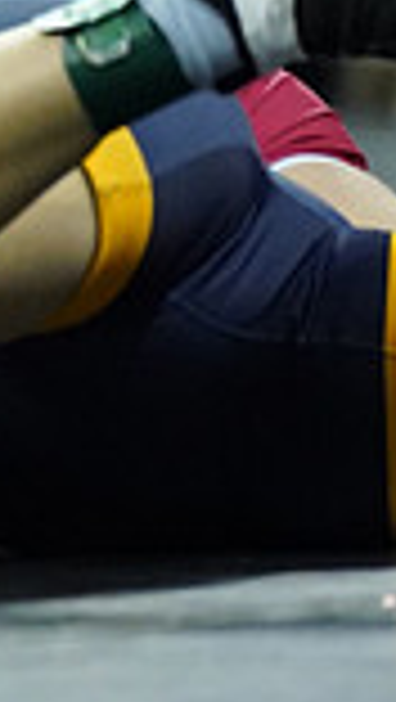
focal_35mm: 878
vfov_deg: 2.5
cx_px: -882
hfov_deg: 1.4
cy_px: -50
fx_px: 16355
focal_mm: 150
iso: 6400
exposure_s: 1/1250
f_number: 2.8
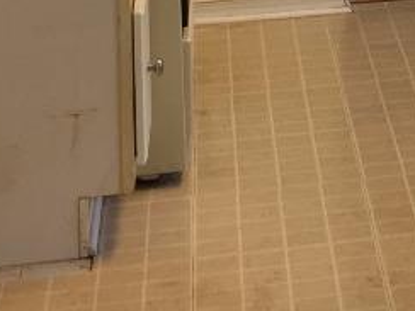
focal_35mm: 171
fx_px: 2050
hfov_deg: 10.8
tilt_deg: -3.7
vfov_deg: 8.1
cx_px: 764
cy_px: -416
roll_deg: +1.0
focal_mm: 4.15
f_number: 2.2
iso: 40
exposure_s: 1/30
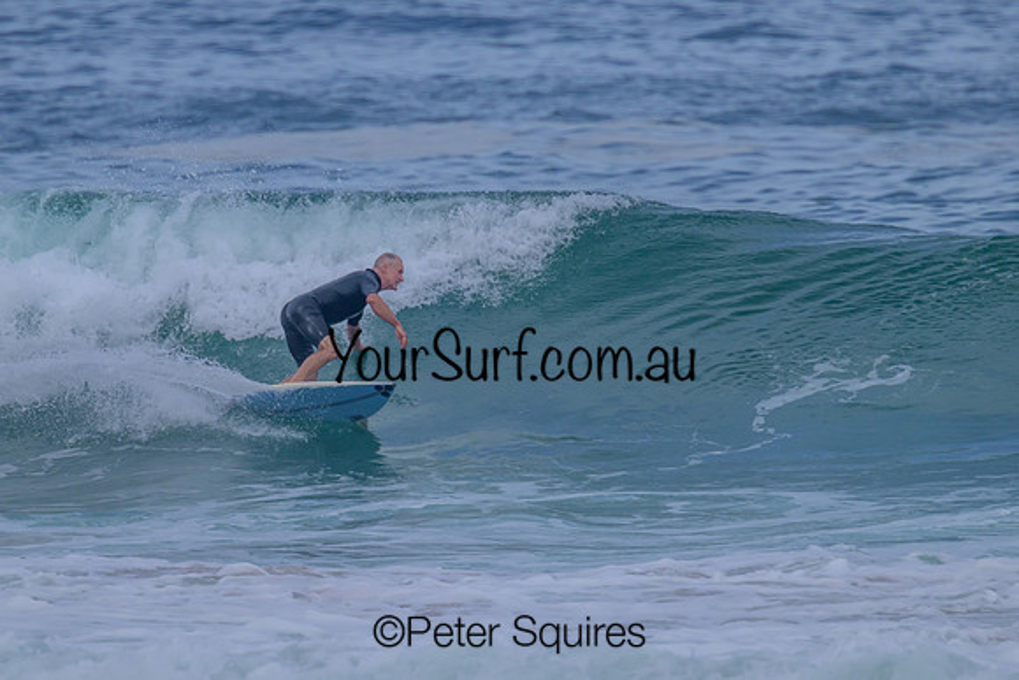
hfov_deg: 1.9
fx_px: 30481
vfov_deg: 1.3
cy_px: 317
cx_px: 440
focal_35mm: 1077
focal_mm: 800
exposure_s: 1/2000
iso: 720
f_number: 11
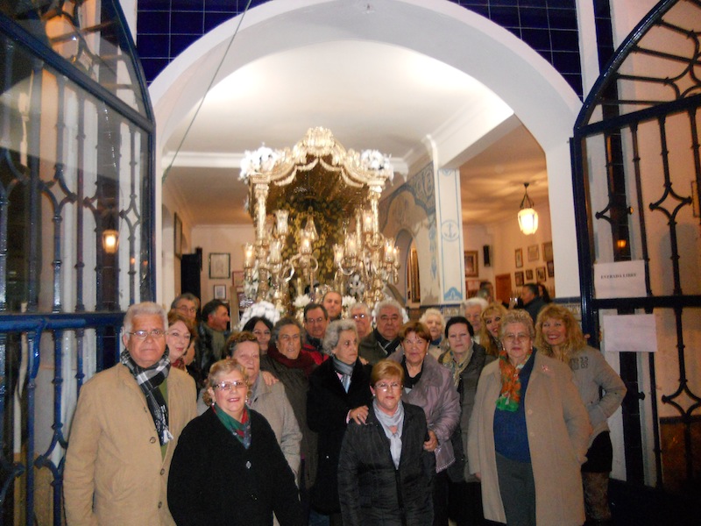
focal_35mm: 27
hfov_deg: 65.3
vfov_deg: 51.4
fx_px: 547
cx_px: 350
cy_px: 263
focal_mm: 4.9
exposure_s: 1/25
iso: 500
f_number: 3.2
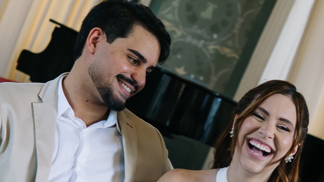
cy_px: 68
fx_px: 1083
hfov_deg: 17.0
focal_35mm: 126
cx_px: 205
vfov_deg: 9.6
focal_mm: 30
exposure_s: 1/125
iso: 320
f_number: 2.5
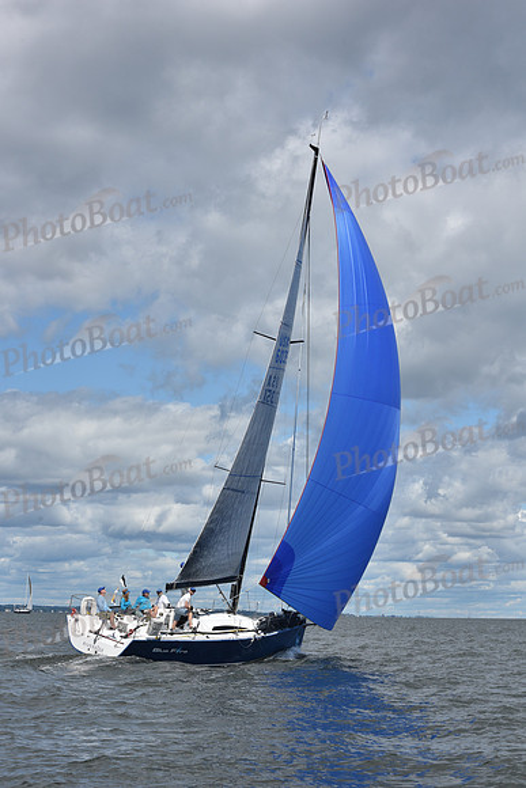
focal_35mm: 70
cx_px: 263
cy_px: 394
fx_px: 1533
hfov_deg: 19.5
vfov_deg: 28.8
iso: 250
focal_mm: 70
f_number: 11
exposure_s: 1/800
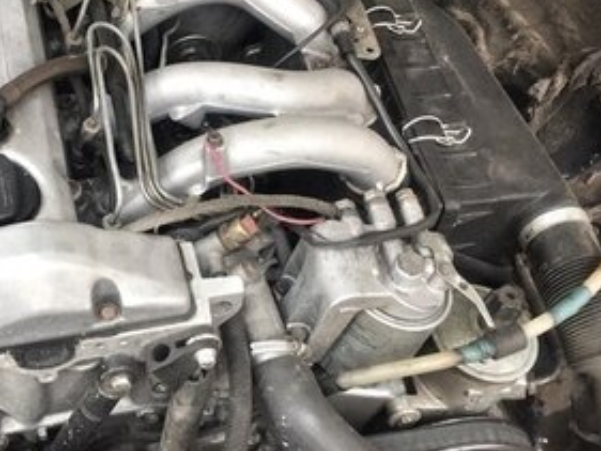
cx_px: 141
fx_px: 1181
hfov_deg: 28.1
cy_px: 262
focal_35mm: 68
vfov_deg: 21.6
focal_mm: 4.15
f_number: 2.2
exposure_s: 1/50
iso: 32
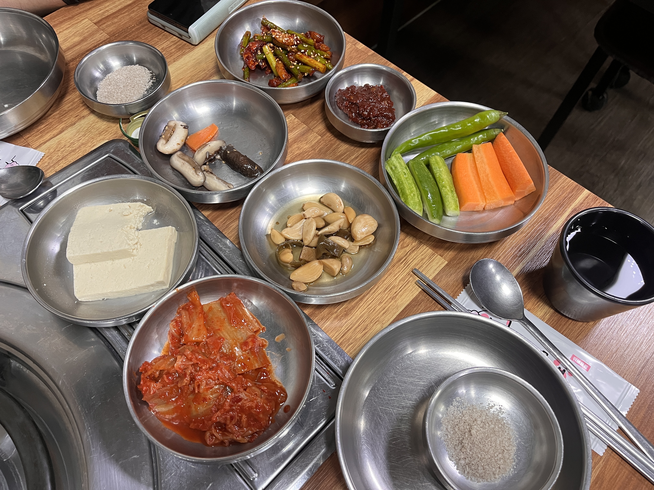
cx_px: 327
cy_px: 245
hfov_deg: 67.3
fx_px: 491
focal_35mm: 26
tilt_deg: -62.1
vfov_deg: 53.1
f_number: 1.6
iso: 200
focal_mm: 5.1
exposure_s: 1/60
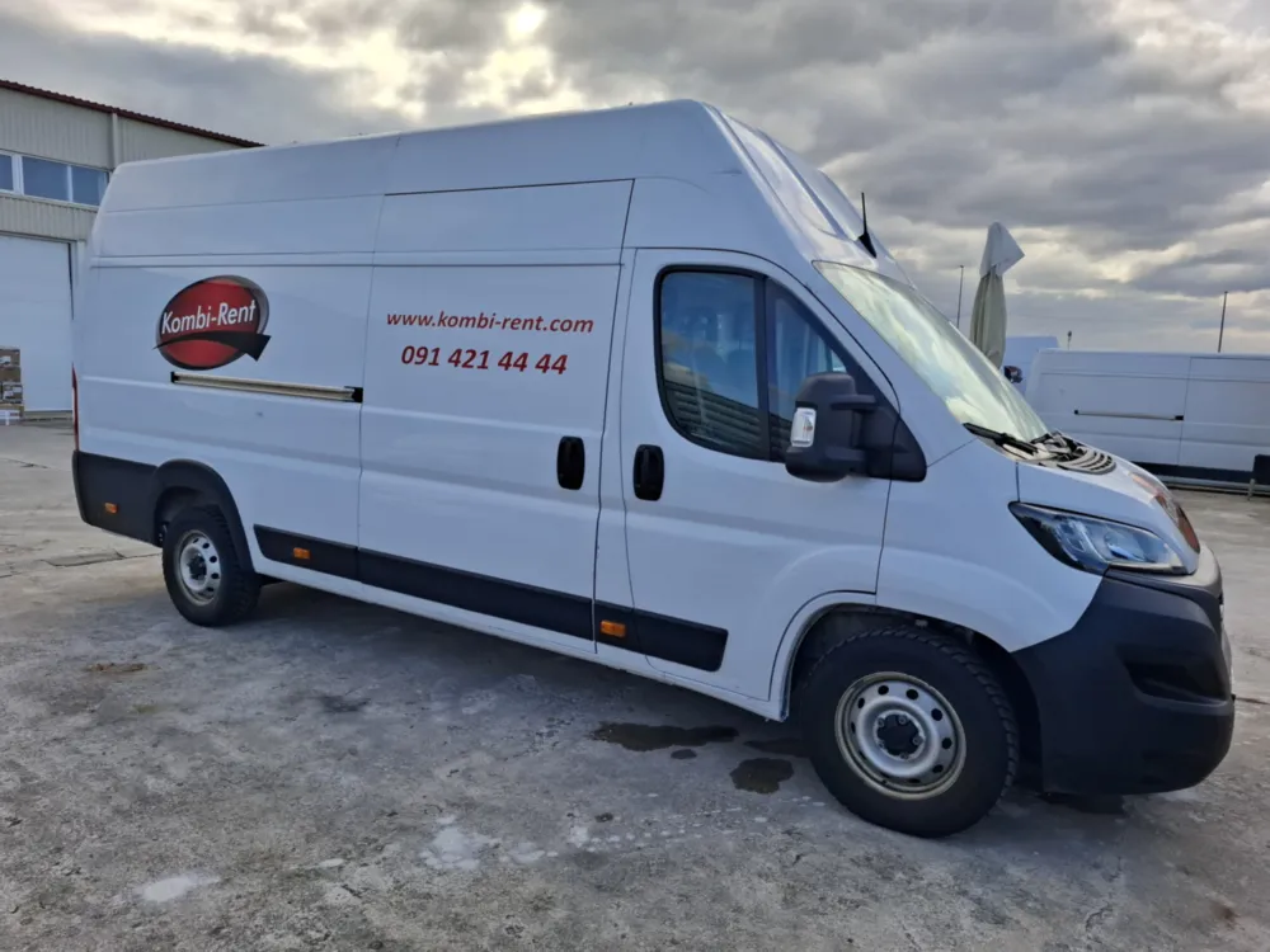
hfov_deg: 73.9
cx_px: 635
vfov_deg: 58.9
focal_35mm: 23
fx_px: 844
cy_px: 476
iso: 50
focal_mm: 5.54
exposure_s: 1/1439
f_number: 1.8
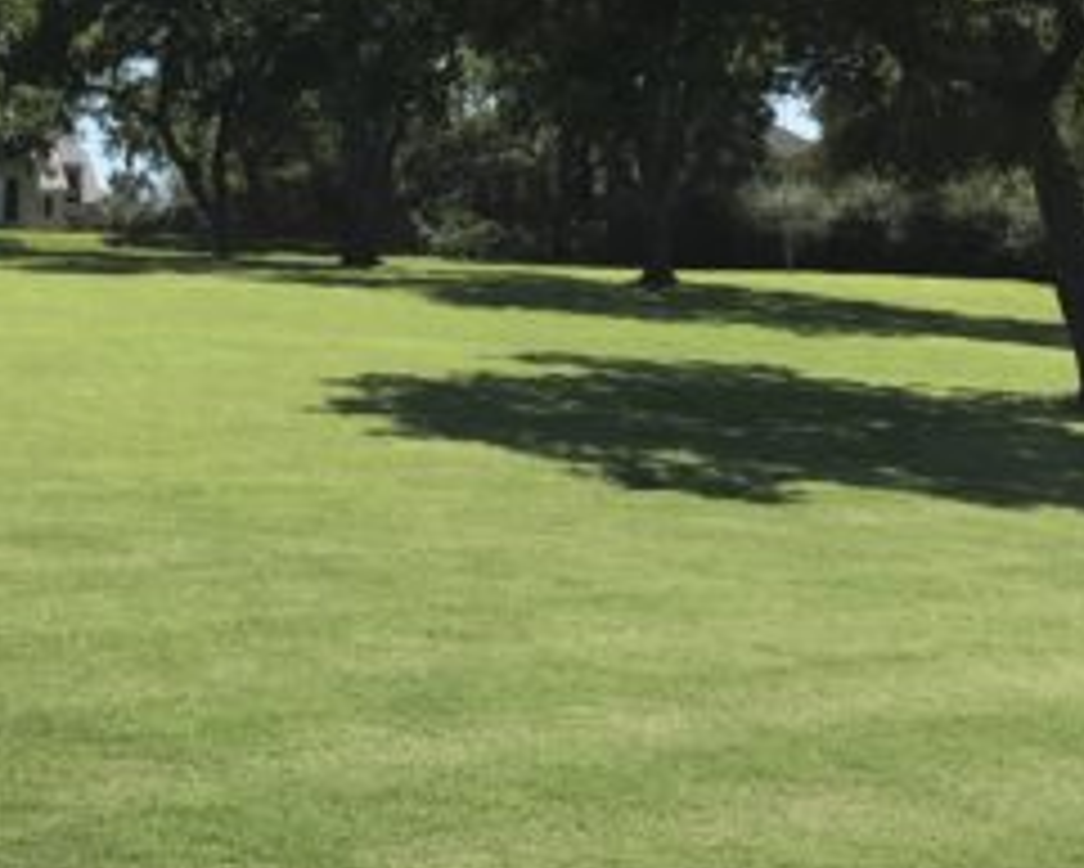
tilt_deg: +7.8
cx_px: 301
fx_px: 2182
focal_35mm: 68
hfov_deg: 27.6
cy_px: 121
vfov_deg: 22.1
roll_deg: -0.2
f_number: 1.8
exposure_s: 1/2907
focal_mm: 3.99
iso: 20
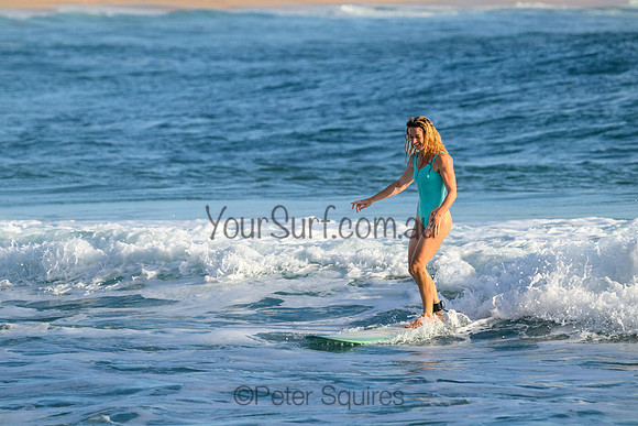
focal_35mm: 510
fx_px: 9040
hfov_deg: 4.0
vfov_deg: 2.7
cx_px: 319
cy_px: 213
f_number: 11
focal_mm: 510
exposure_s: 1/2000
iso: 1800
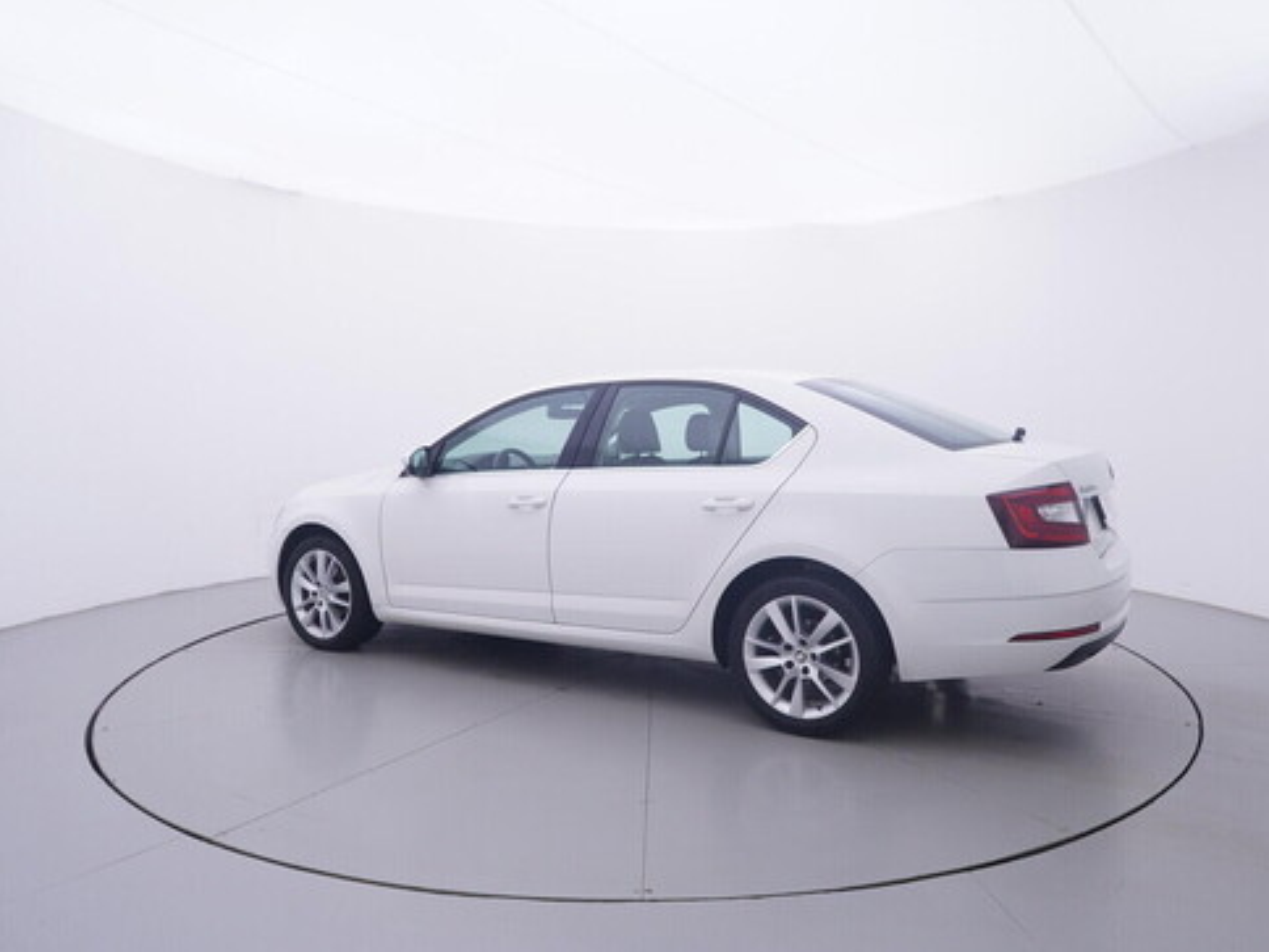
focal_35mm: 25
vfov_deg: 55.7
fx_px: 900
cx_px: 673
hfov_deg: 70.3
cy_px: 473
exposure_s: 1/80
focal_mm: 15
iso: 200
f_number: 5
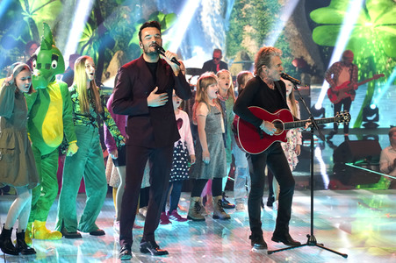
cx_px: 198
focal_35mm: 102
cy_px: 132
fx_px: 1121
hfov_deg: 20.0
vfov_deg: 13.4
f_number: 5.6
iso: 3200
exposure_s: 1/160
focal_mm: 102
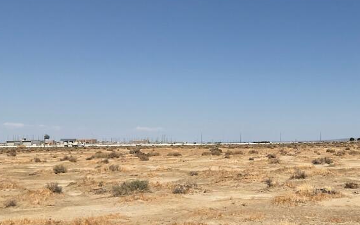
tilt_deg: +2.6
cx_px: 290
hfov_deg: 35.1
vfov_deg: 23.1
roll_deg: -0.7
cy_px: 104
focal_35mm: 56
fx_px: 549
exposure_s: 1/5263
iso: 16
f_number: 1.8
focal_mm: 3
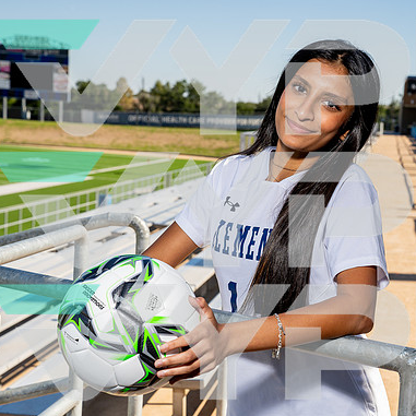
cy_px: 210
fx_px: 1020
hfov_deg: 23.0
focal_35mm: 75
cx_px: 268
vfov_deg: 23.1
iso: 100
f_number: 8
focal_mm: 58
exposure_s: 1/250
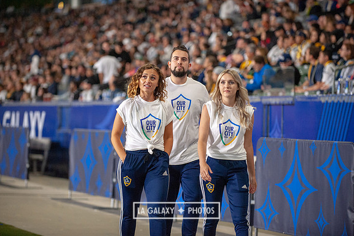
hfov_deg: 13.6
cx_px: 176
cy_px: 118
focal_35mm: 151
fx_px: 1485
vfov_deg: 9.1
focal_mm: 150
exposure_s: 1/800
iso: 3200
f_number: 2.8
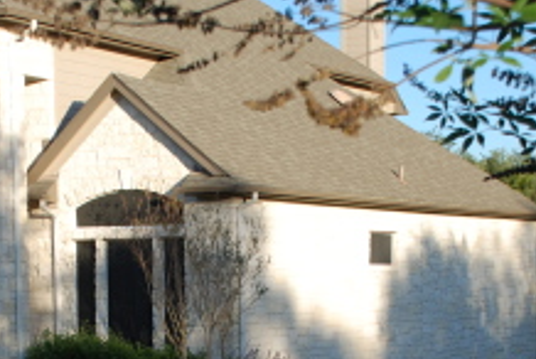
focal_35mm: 103
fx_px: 1537
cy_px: 371
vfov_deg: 13.1
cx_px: 202
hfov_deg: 19.7
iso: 100
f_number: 6.3
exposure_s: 1/160
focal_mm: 31
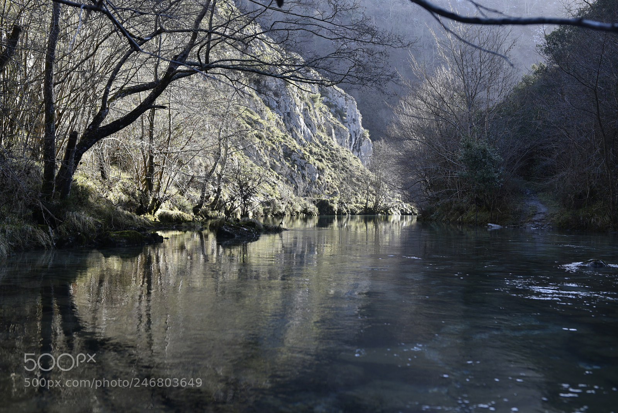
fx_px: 601
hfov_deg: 54.4
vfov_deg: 37.9
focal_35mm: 35
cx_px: 309
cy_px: 206
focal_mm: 35
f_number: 4
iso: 100
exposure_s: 1/250
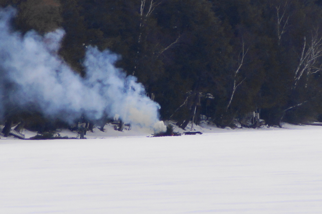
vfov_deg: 3.7
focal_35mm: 375
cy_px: 107
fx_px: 3354
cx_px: 161
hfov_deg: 5.5
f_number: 6.3
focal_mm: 250
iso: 100
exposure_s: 1/400
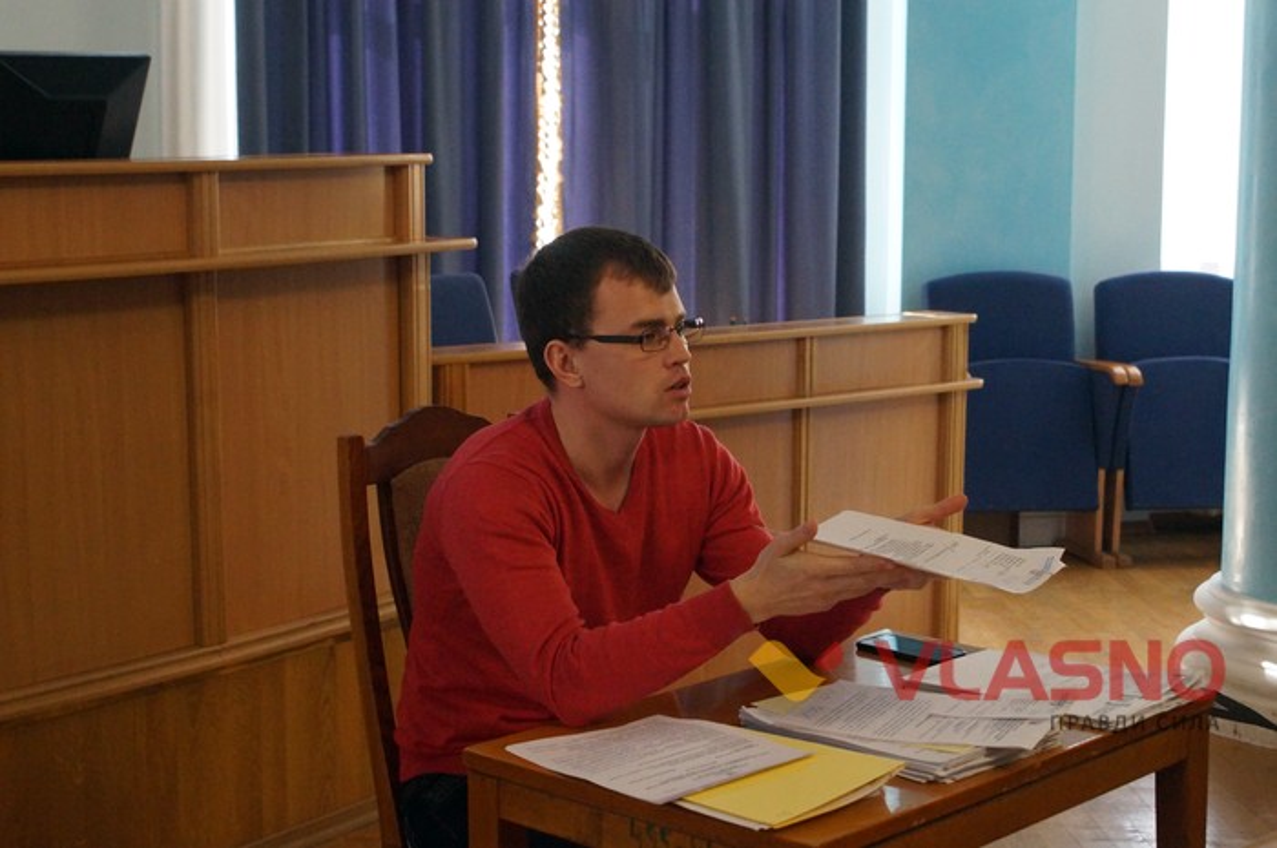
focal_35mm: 75
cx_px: 638
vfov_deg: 18.1
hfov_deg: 27.0
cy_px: 424
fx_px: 2657
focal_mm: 50
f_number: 5.6
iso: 3200
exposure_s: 1/80
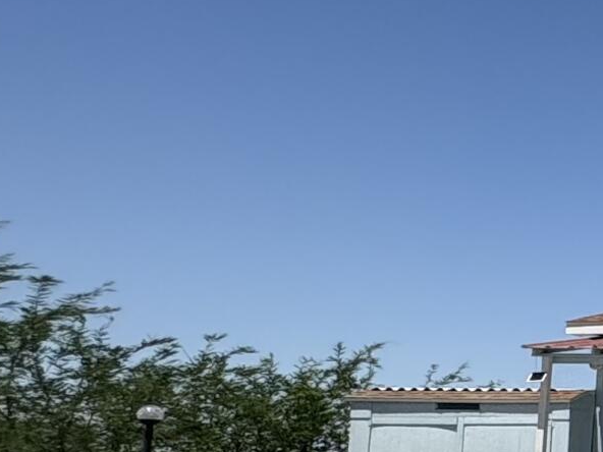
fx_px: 1237
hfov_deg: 16.2
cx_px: 1367
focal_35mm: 71
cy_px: 364
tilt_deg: +5.8
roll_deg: -0.6
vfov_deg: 20.5
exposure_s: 1/3390
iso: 50
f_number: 2.2
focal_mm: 2.22
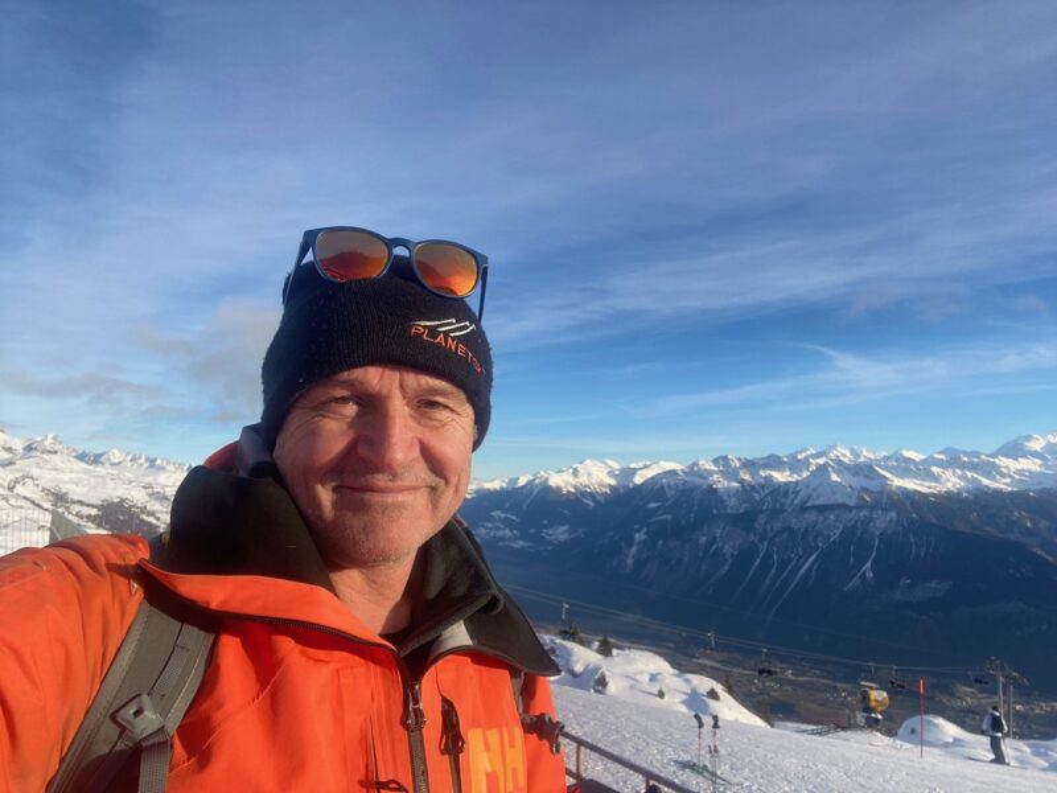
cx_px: 528
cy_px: 396
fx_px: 702
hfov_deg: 73.9
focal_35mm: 23
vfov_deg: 58.9
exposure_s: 1/563
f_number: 2.2
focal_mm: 2.71
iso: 25
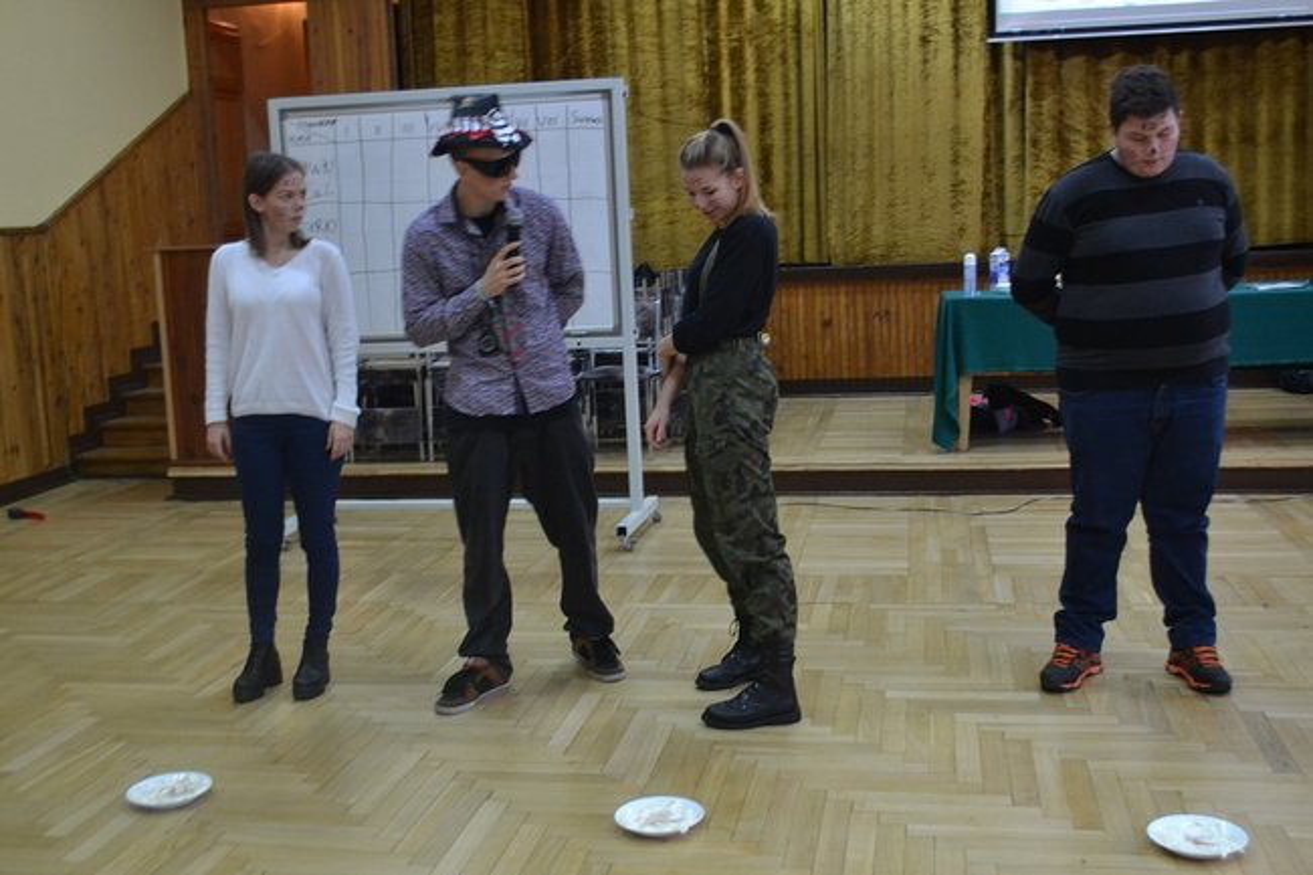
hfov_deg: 49.6
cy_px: 438
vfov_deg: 34.2
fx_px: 1422
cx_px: 656
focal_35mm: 39
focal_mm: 26
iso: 2200
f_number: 4.2
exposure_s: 1/60
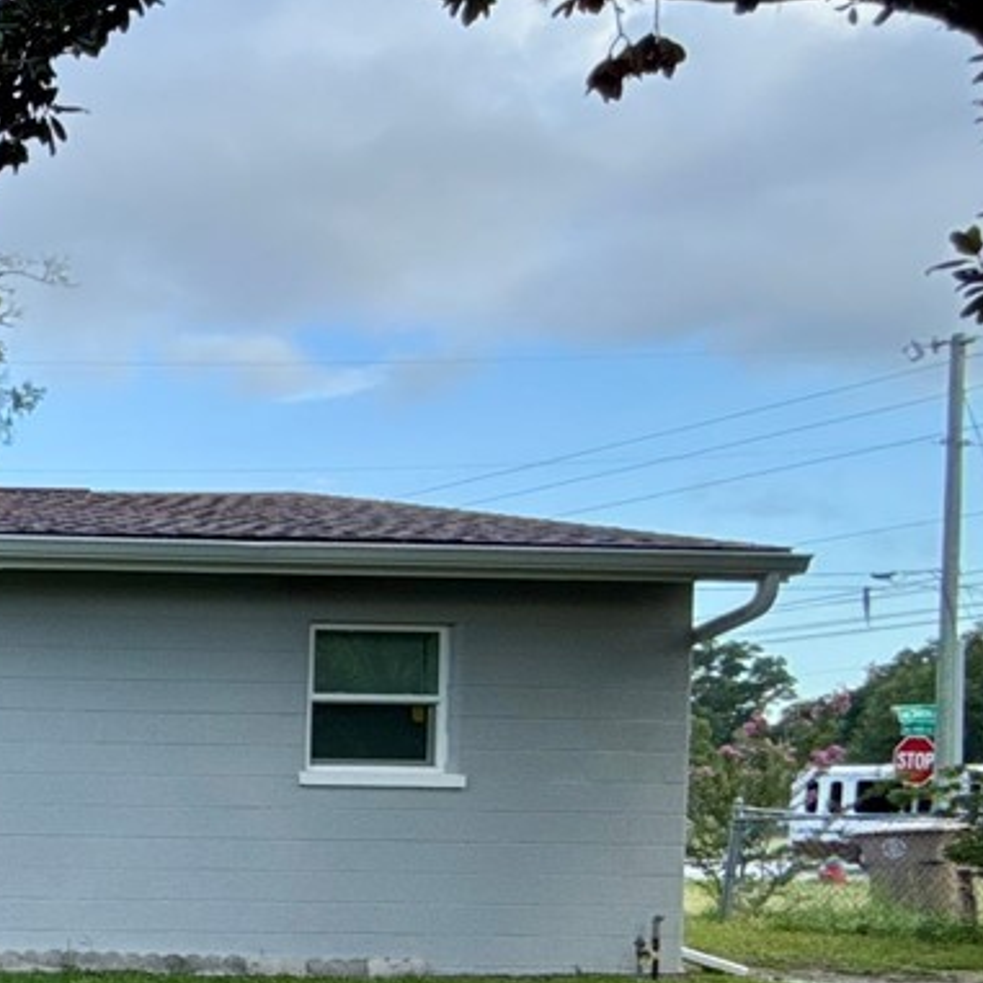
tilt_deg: -0.9
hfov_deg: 21.0
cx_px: -823
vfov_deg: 31.6
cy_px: 839
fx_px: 1671
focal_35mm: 52
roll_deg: -0.5
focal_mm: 2.22
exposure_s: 1/535
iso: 64
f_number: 2.2
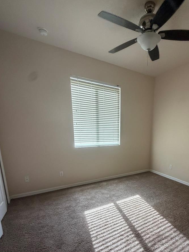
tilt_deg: -12.8
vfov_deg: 82.6
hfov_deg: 66.6
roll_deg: -1.6
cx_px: 128
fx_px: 138
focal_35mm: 19
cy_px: 162
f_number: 2.2
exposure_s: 1/121
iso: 200
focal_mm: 2.22
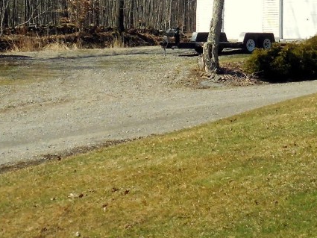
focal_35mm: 142
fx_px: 1301
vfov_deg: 10.4
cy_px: -2
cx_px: 196
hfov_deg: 13.9
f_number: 14.4
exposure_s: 1/200
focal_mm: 10.5
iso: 400
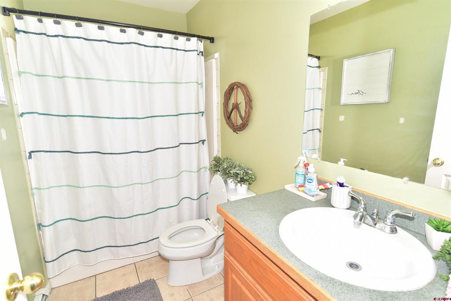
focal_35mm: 18
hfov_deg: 90.0
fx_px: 226
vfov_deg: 67.4
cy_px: 150
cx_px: 226
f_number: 7.1
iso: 400
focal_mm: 18
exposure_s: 1/60
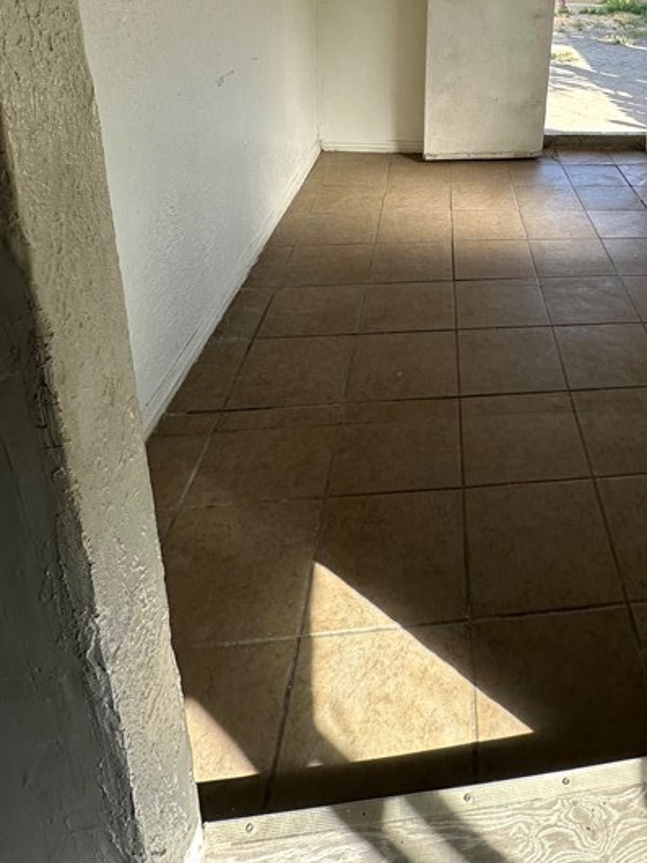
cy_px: 132
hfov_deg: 47.7
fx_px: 673
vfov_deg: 58.4
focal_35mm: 27
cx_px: 541
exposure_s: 1/166
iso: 40
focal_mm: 2.22
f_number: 2.2
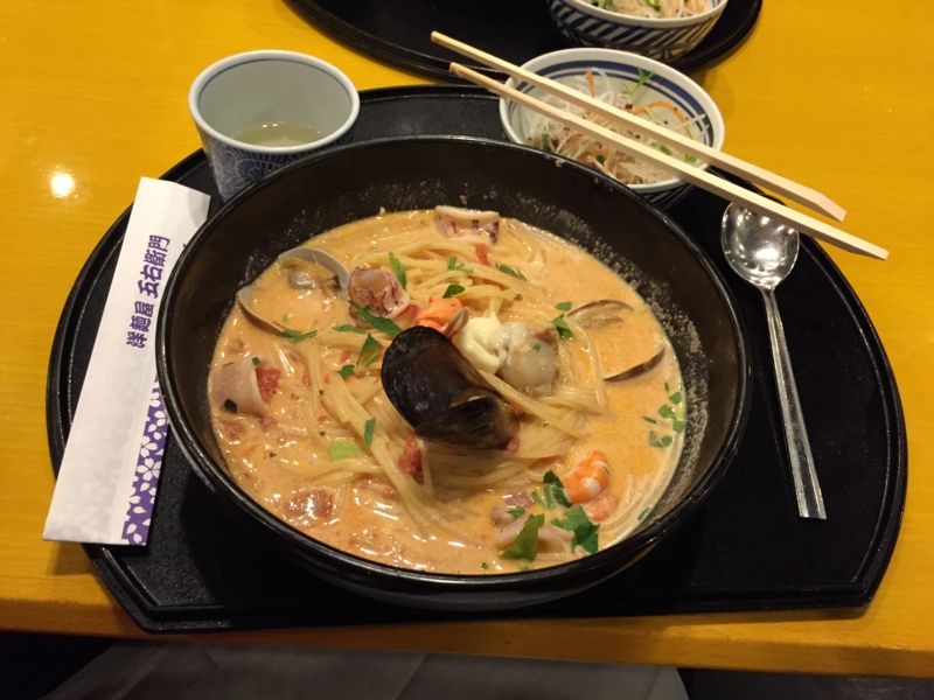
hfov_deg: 61.7
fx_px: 782
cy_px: 350
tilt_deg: -50.1
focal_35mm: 29
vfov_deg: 48.2
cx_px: 467
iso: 250
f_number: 2.2
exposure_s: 1/24
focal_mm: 4.15
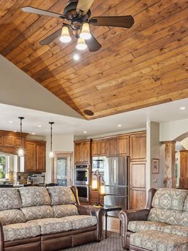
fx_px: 254
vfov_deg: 51.4
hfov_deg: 40.6
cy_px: 172
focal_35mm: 35
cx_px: 81
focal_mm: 14
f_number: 8
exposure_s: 1/1.67
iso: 400
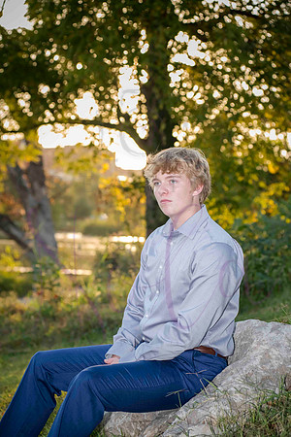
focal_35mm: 80
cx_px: 146
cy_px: 218
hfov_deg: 17.1
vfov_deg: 25.4
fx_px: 970
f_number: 5
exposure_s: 1/500
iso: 800
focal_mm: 80
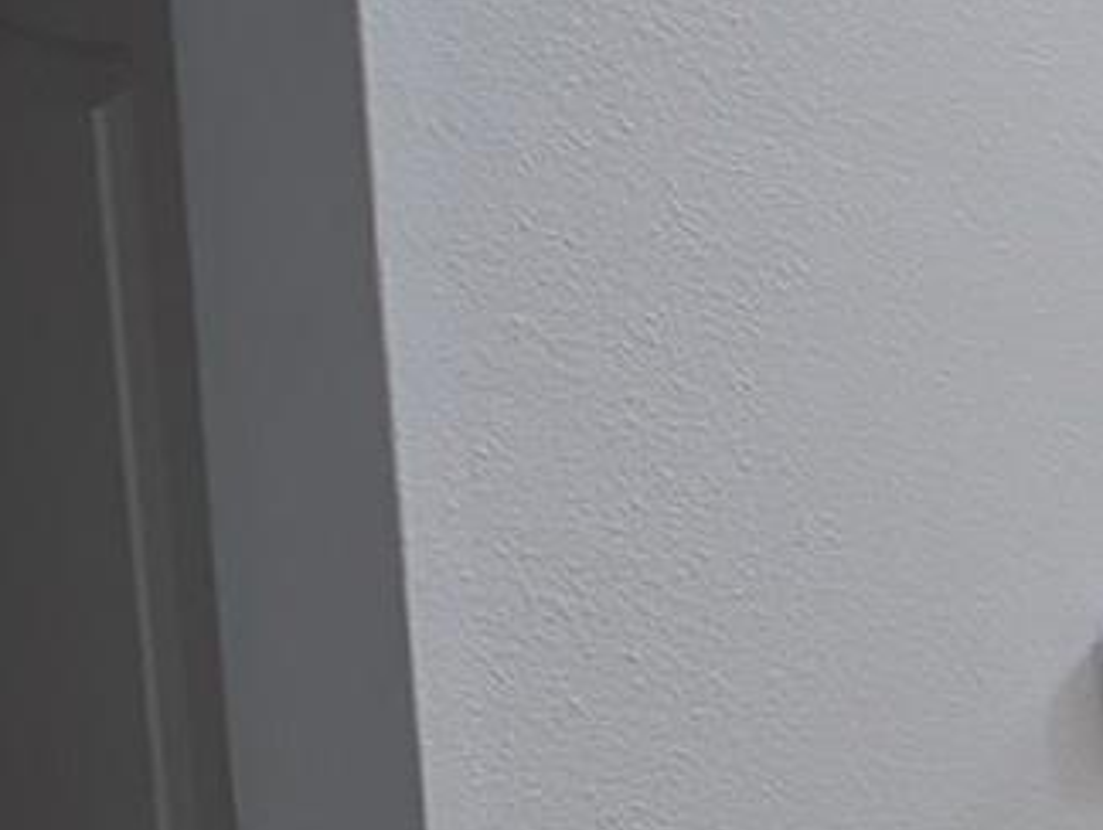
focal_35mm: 59
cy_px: 993
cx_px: 2574
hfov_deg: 15.8
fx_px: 1883
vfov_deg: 22.9
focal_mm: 2.23
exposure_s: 1/40
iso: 33
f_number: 1.95
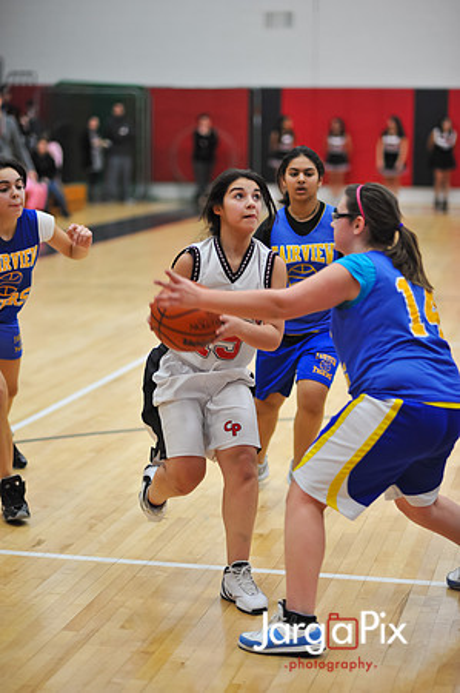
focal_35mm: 85
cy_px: 346
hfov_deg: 16.0
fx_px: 1633
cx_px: 230
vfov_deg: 23.9
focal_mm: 85
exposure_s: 1/500
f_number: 2
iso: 1250
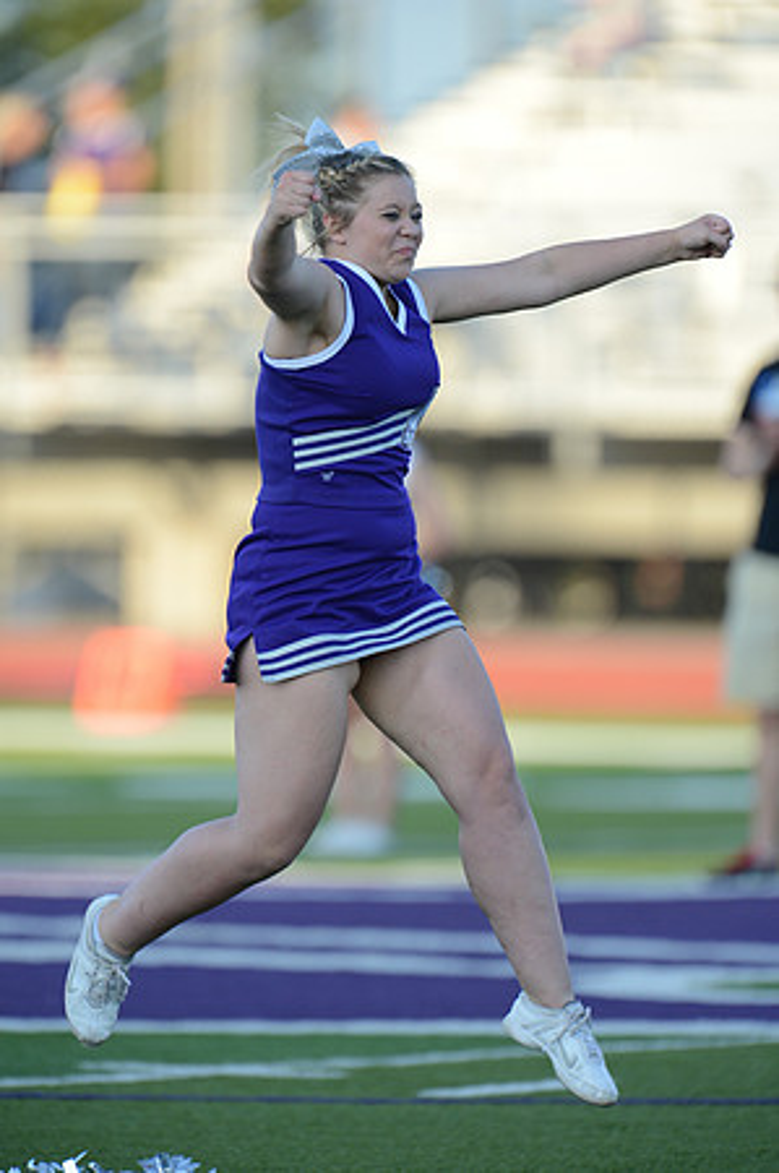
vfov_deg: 3.8
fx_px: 17892
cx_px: 390
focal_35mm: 550
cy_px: 586
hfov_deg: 2.5
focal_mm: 550
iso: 800
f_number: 4
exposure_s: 1/1250
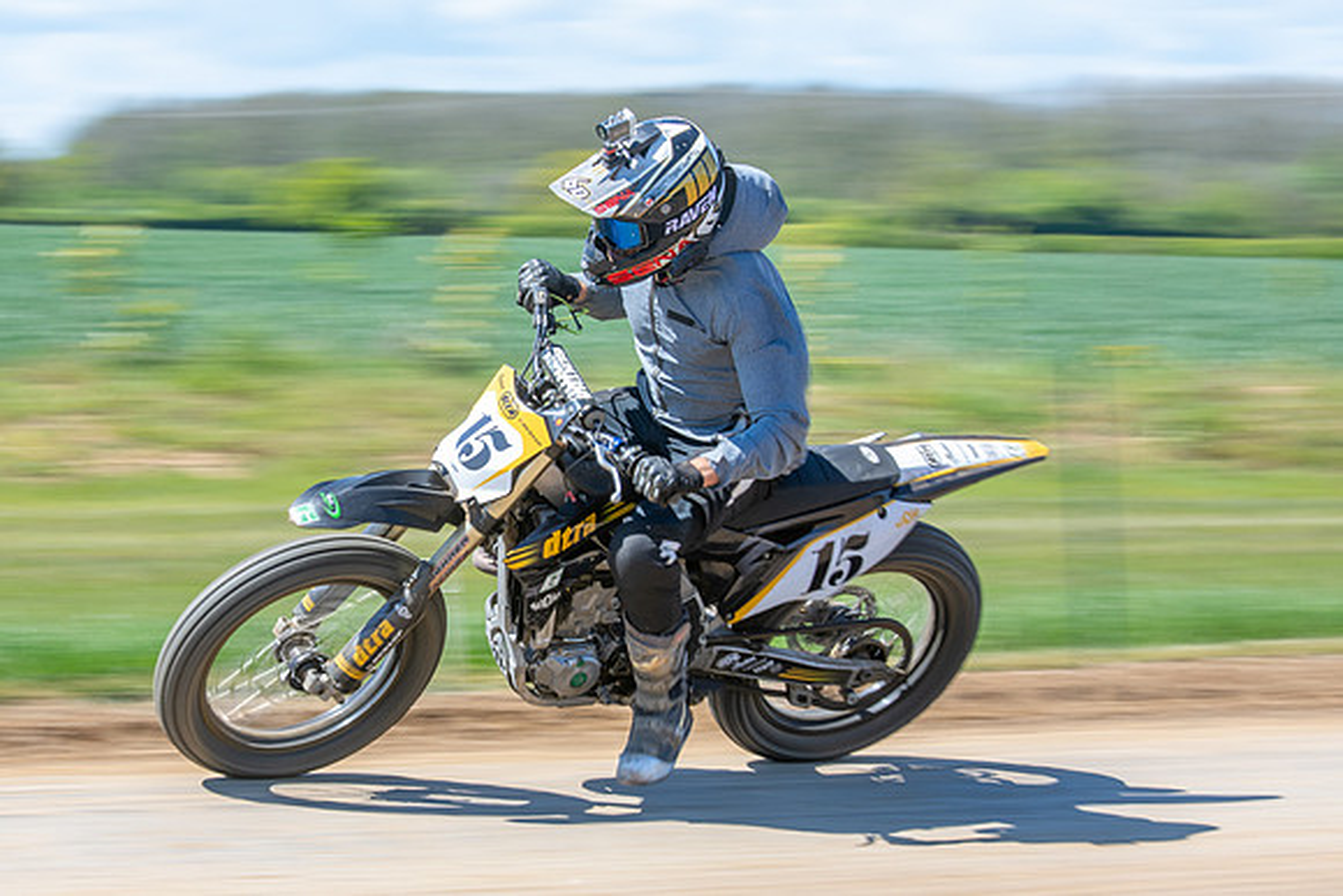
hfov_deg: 13.4
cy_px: 504
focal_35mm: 153
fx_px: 5713
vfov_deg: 9.0
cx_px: 465
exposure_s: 1/160
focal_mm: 78
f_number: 8
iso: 200
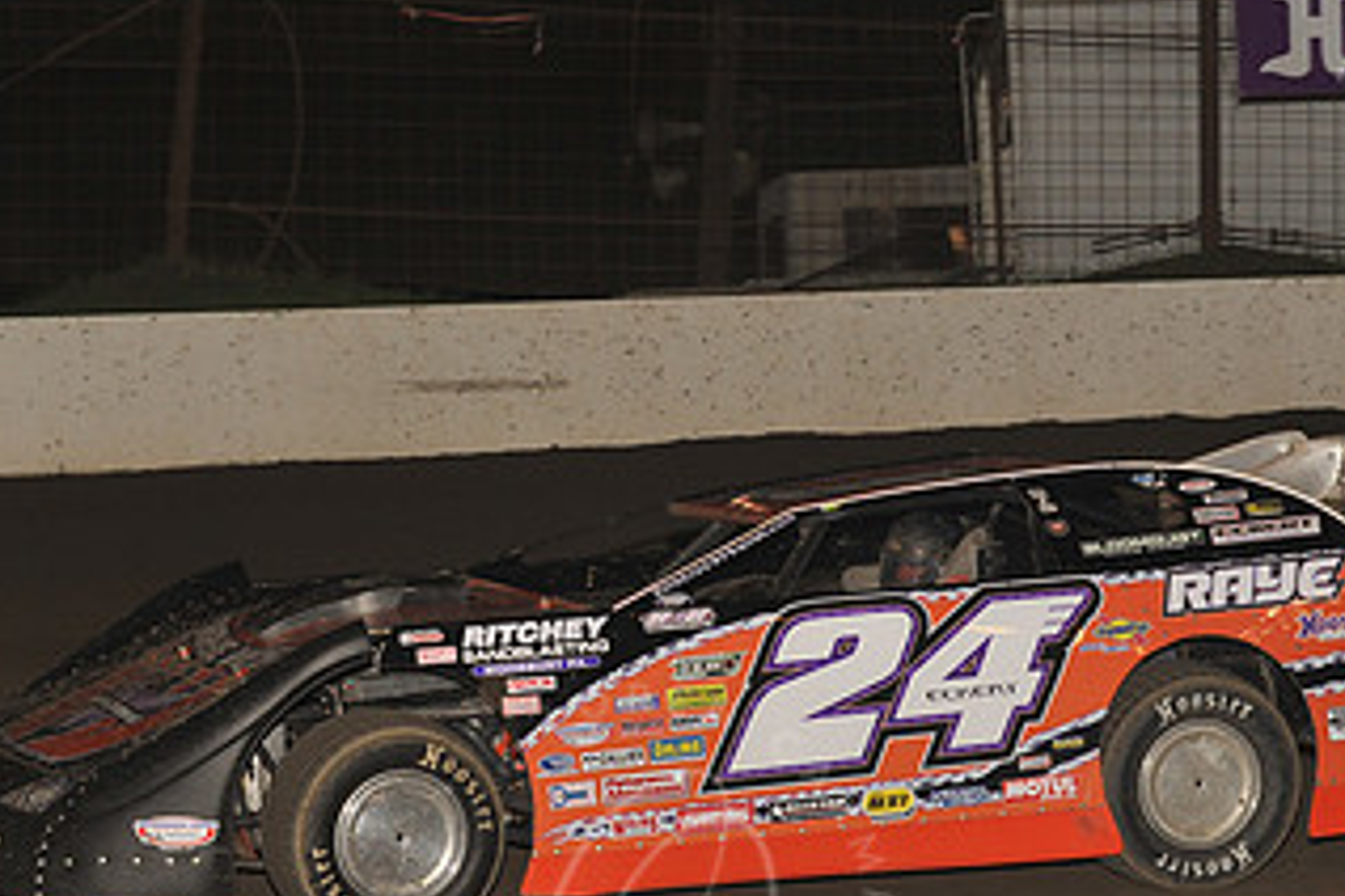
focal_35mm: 146
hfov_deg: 14.1
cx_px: 639
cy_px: 549
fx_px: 5454
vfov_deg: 9.4
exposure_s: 1/320
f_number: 6.3
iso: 800
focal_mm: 80
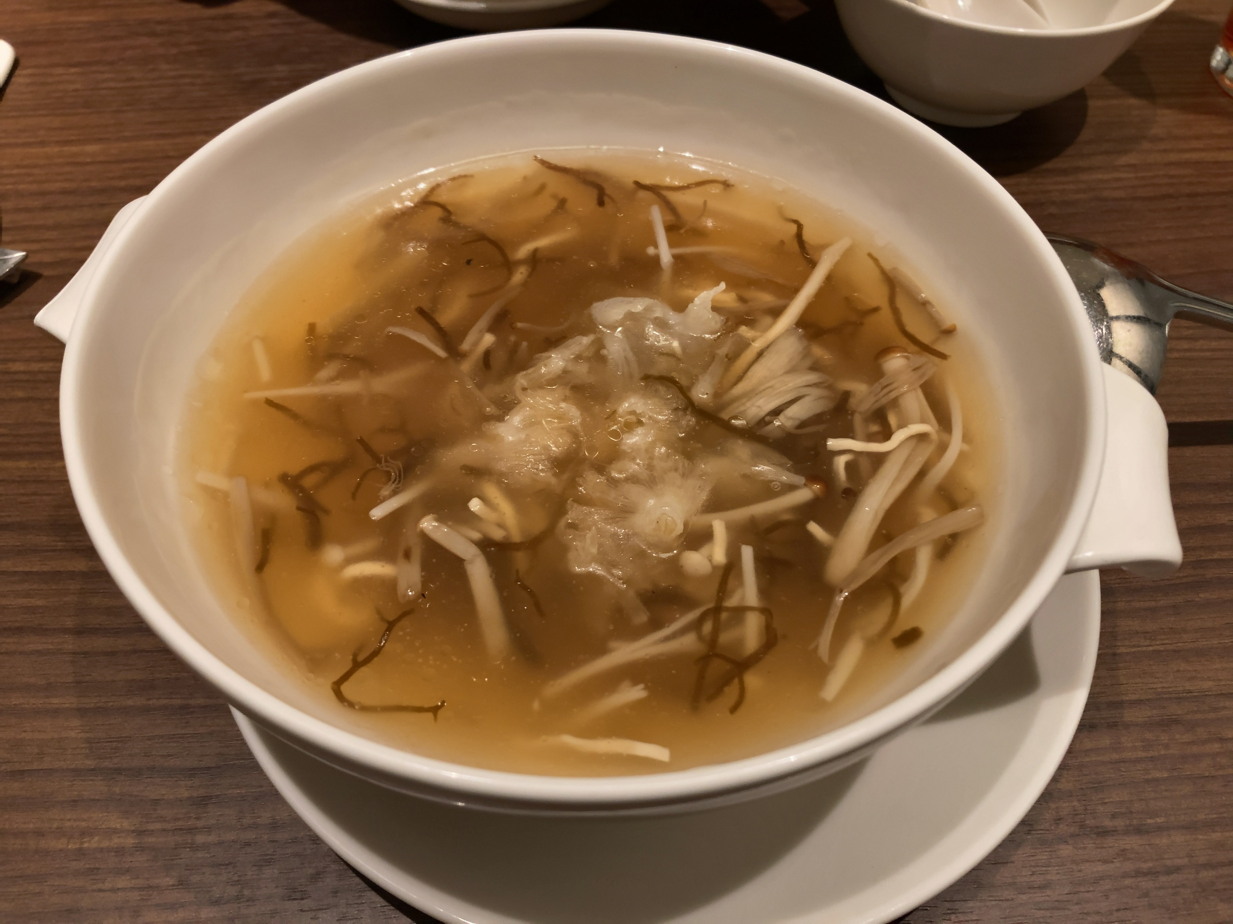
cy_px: 462
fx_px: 997
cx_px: 616
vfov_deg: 49.7
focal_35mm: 28
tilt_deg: -50.9
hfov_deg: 63.4
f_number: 1.8
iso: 400
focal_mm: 3.99
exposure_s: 1/25
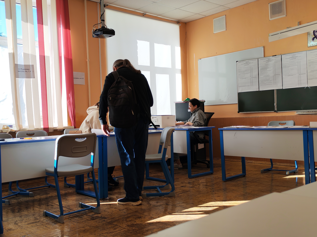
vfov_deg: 36.8
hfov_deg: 47.9
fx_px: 357
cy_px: 118
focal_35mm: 39
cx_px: 158
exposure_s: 1/160
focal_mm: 6.12
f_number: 1.9
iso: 50
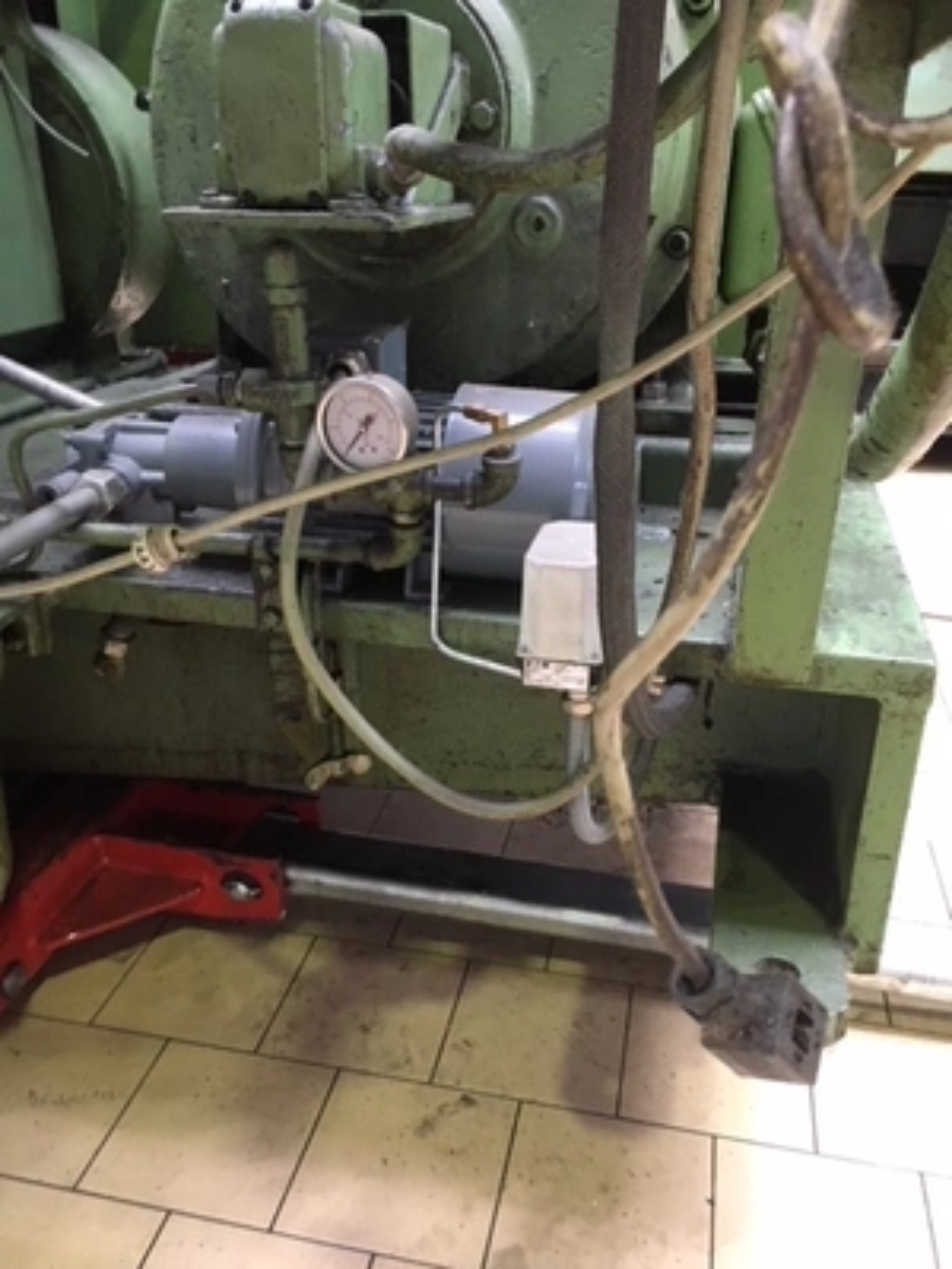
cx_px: 476
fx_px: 1063
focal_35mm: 29
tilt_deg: -22.9
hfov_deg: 48.2
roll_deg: -0.8
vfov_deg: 61.7
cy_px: 634
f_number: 2.2
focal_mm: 4.15
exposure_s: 1/17
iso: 200
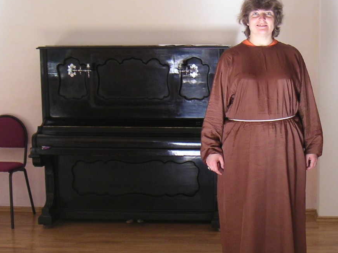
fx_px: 683
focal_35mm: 70
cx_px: 258
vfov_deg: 21.0
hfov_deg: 27.4
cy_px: 141
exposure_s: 1/45
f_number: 2.8
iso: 80
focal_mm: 6
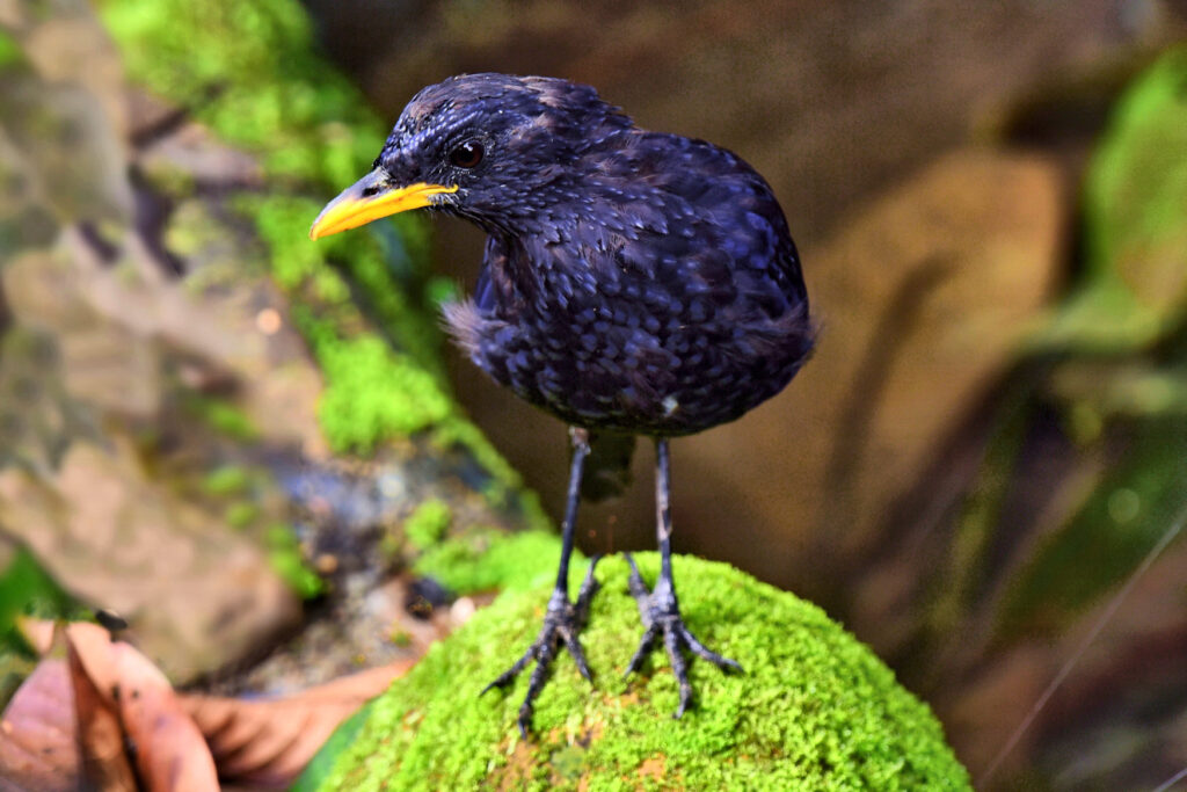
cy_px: 396
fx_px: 12860
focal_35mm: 390
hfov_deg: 5.3
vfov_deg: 3.5
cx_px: 594
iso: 200
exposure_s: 1/40
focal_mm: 390
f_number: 5.6
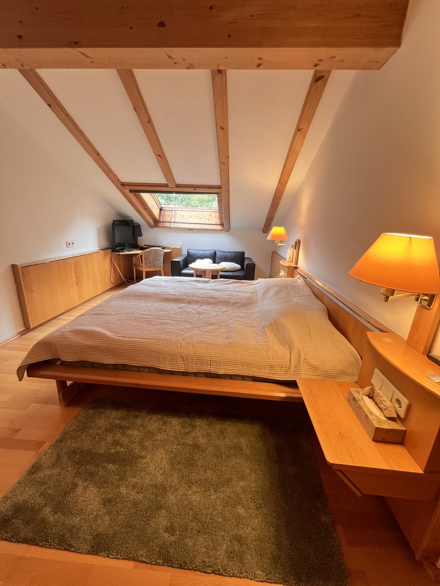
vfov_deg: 106.2
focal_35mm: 13
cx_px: 220
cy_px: 293
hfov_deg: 89.9
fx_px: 220
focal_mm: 1.57
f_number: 1.8
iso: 200
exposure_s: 1/50
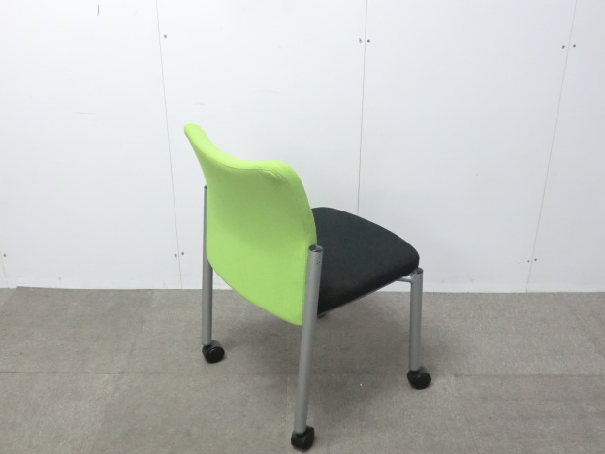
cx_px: 304
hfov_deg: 47.9
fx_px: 682
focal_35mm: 39
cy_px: 227
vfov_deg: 36.8
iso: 800
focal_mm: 6.9
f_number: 3.9
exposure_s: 1/40
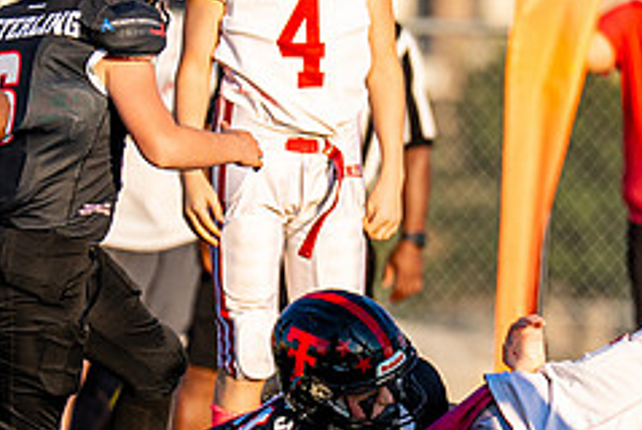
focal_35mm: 1101
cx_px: 264
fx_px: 19658
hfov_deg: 1.9
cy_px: 250
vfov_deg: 1.3
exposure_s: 1/1600
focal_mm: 200
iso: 100
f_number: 2.8
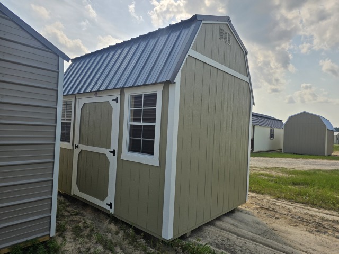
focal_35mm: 23
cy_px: 127
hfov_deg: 73.9
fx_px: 225
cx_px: 170
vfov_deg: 58.9
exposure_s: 1/7944
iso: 80
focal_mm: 6.3
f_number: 1.7
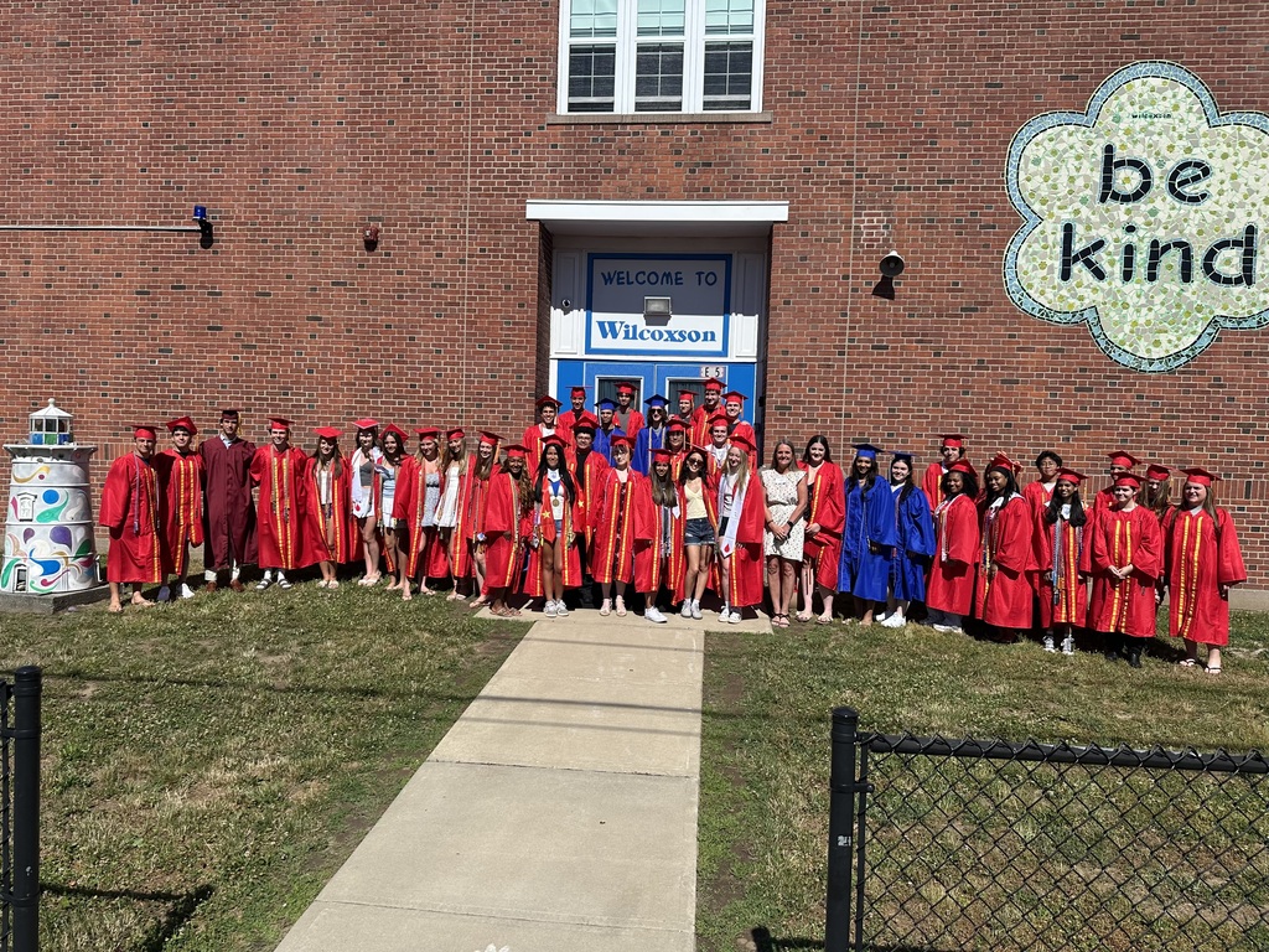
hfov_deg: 71.6
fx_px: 880
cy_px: 476
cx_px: 634
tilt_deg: -2.1
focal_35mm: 24
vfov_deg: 56.8
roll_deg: -1.8
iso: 80
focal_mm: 6.86
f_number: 1.78
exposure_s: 1/6211
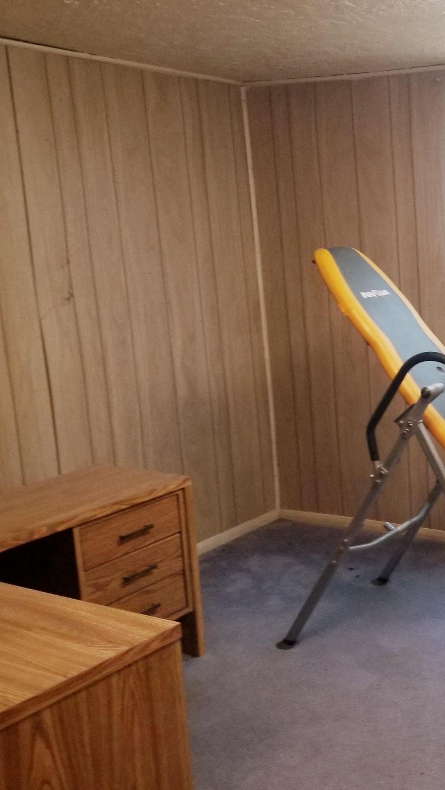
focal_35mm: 41
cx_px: 512
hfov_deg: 26.3
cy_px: 404
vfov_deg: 49.4
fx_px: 860
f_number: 1.7
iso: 160
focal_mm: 4.3
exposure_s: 1/40
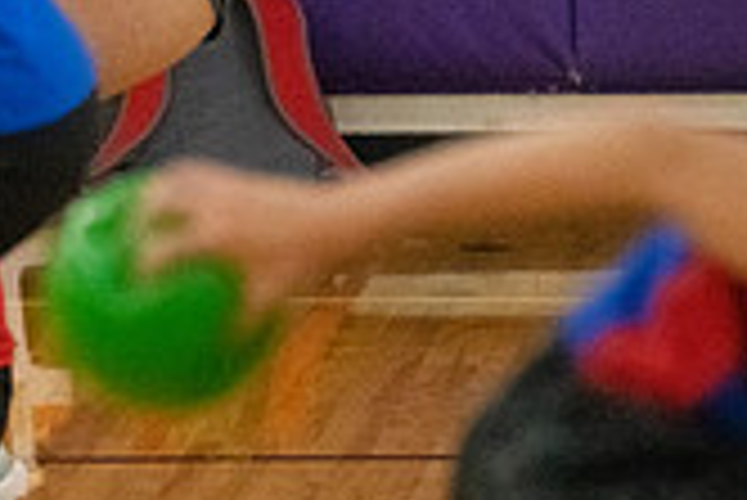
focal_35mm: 575
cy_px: 101
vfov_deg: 2.4
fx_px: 11941
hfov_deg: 3.6
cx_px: -333
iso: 10000
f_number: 4
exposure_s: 1/800
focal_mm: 165
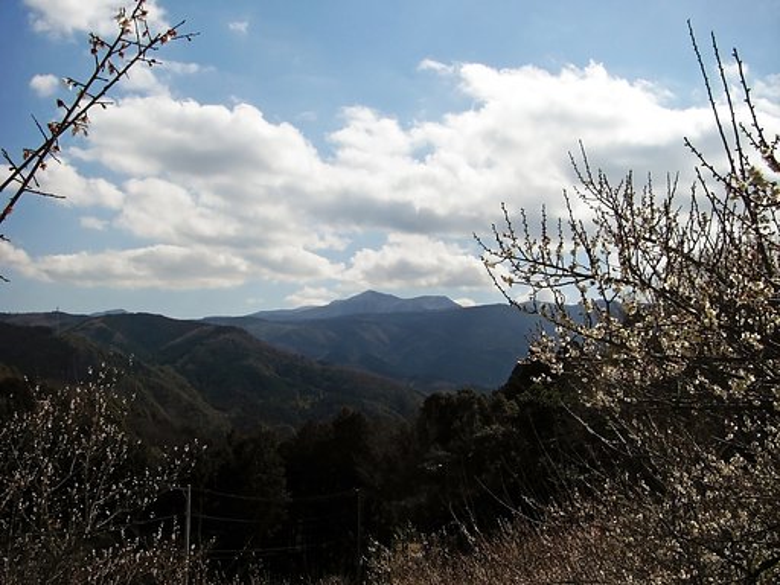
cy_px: 292
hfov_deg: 49.0
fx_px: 856
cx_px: 390
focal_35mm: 38
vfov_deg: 37.7
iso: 64
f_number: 4.6
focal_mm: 6.3
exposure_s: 1/800
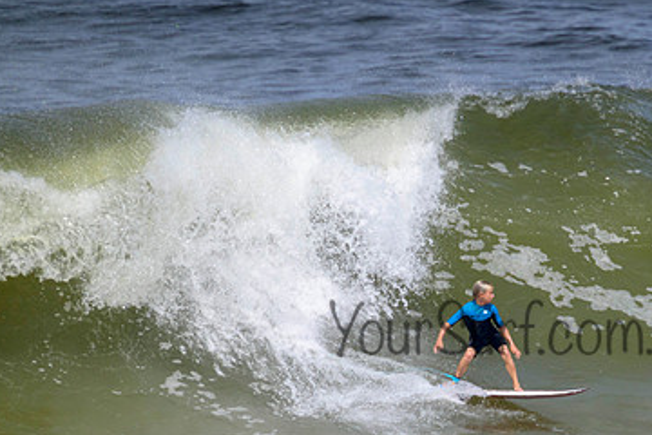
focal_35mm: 1288
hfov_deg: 1.6
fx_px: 23325
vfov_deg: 1.1
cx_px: 516
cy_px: 313
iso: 640
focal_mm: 800
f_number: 11
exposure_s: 1/2000
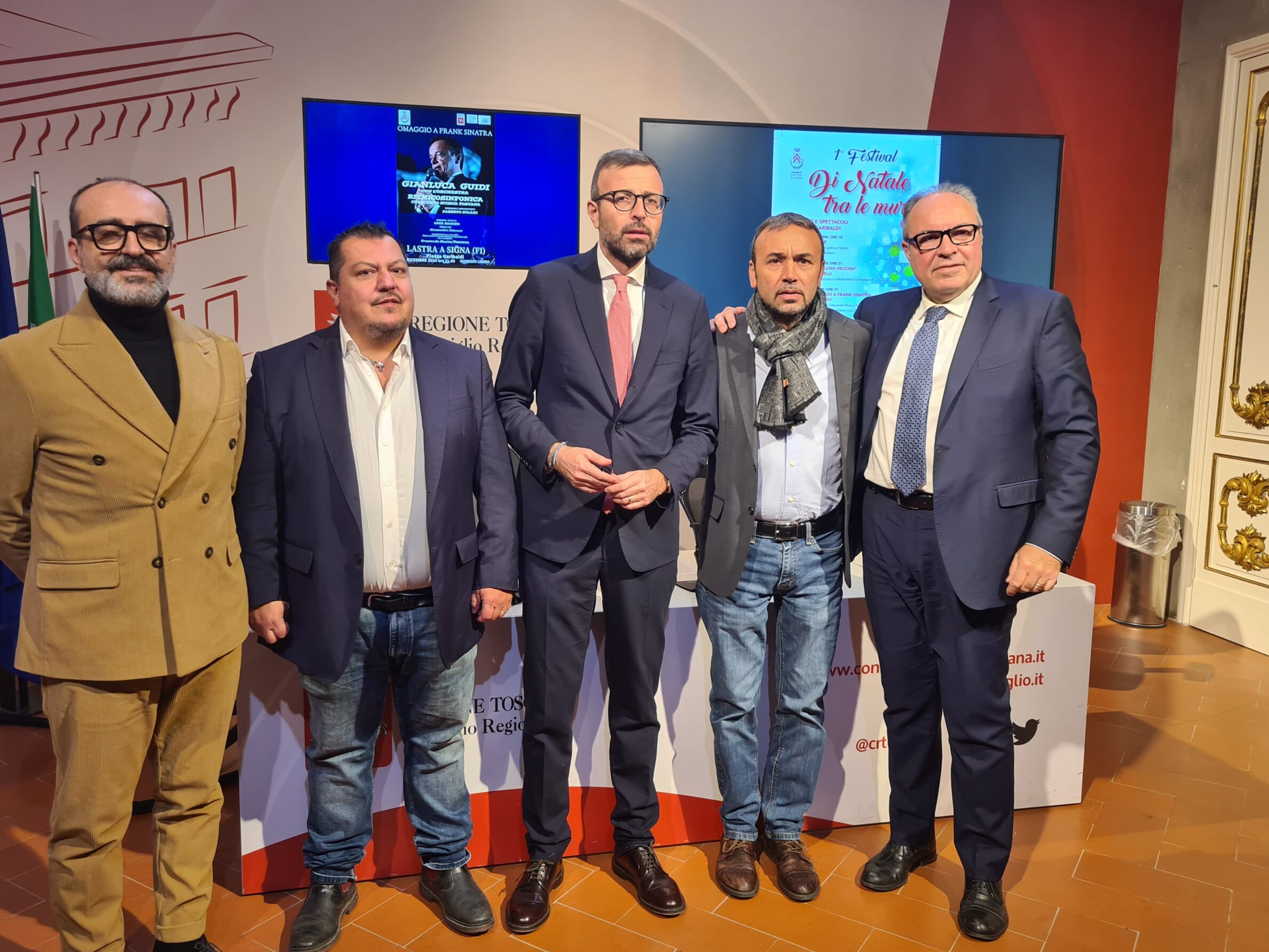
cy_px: 460
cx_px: 606
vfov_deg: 49.7
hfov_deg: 63.4
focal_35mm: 28
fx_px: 1027
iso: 64
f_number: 1.8
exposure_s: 1/50
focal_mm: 5.4
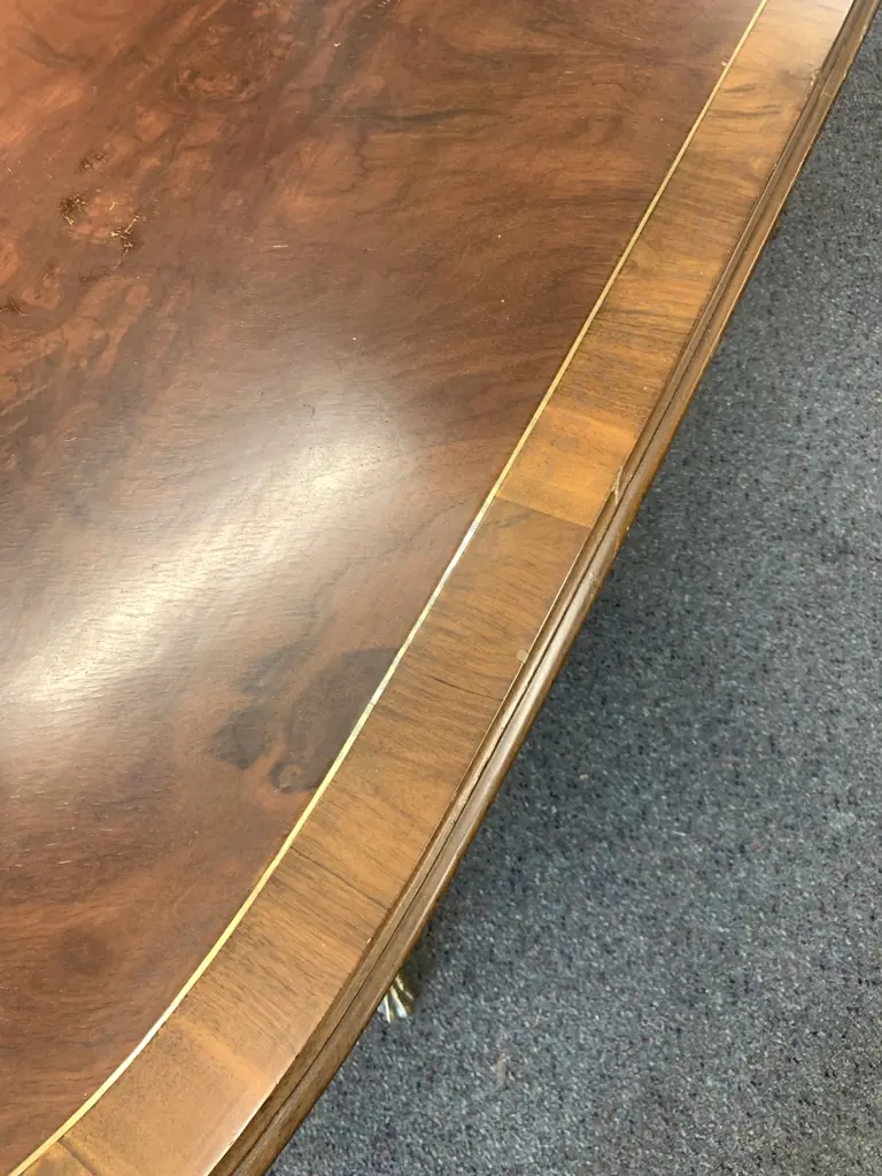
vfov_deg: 67.3
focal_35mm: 26
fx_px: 883
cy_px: 588
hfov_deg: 53.1
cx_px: 441
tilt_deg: -62.0
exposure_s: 1/50
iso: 100
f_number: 1.8
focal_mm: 4.25
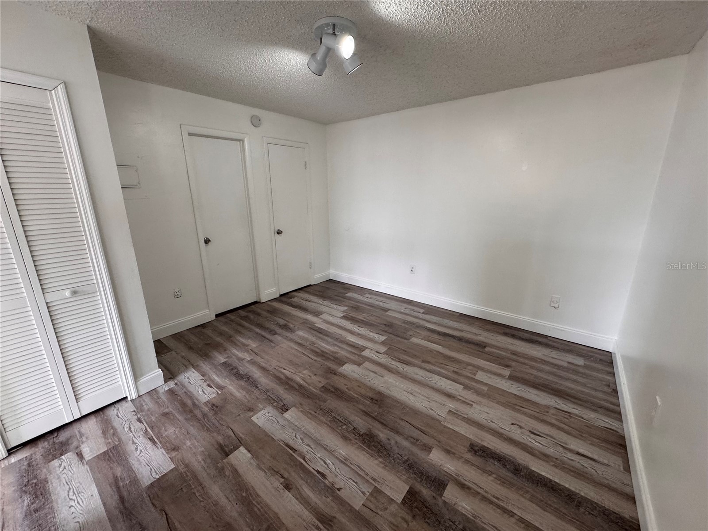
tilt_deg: -15.2
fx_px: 286
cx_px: 354
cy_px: 266
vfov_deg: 85.7
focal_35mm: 14
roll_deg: +0.1
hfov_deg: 102.1
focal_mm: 2.22
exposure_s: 1/120
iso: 250
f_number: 2.2
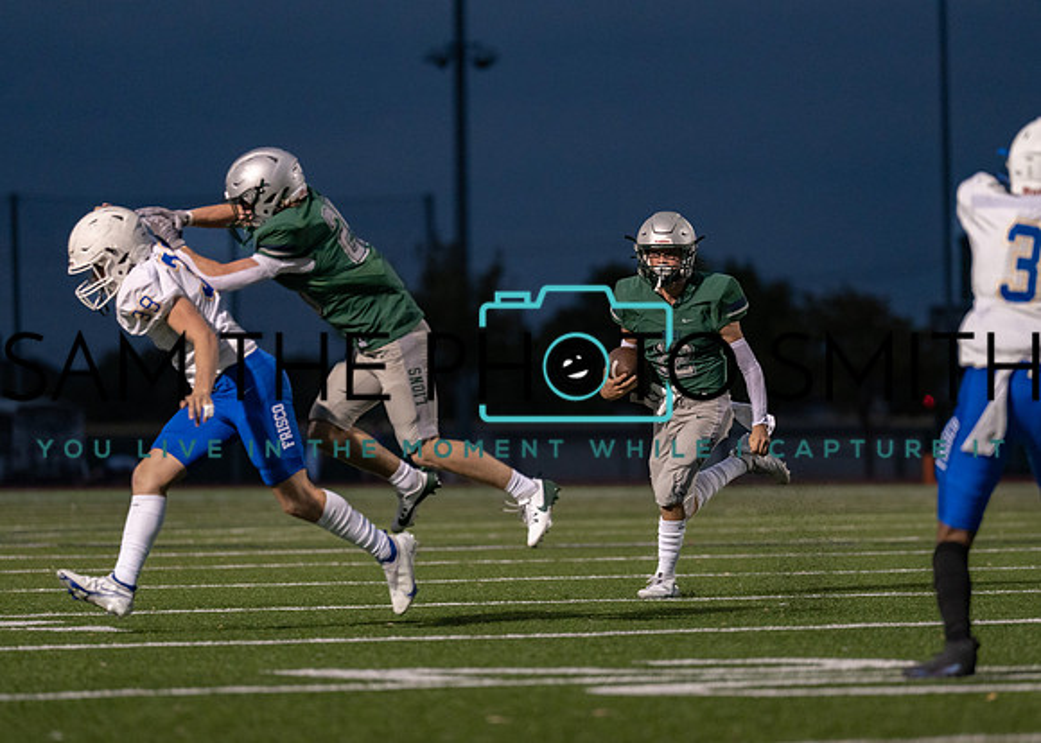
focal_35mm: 264
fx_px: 7815
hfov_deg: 7.6
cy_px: 418
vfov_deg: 5.4
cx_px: 632
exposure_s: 1/1000
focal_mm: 200
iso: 2000
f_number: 2.8
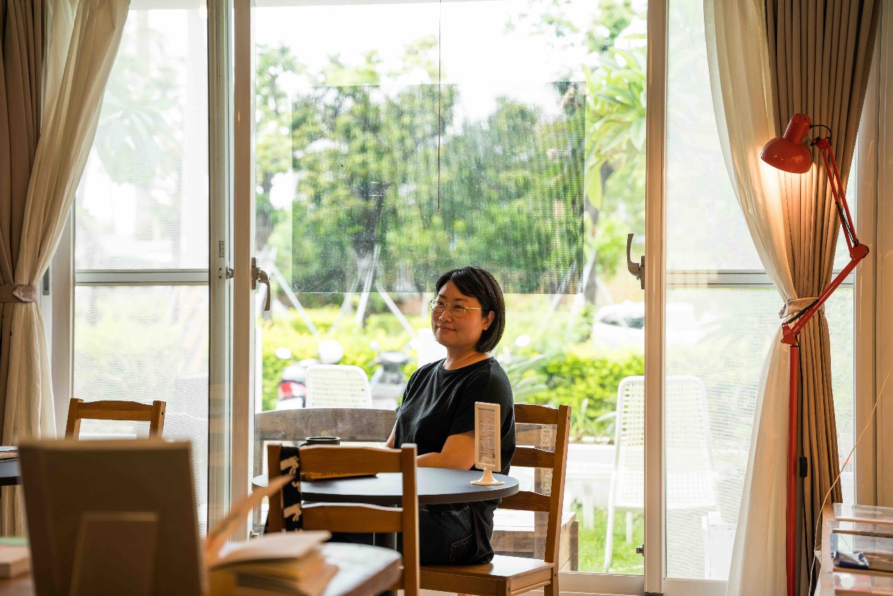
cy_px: 298
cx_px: 446
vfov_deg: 19.5
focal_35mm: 70
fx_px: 1737
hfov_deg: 28.8
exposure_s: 1/125
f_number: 2.8
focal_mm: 70
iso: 125
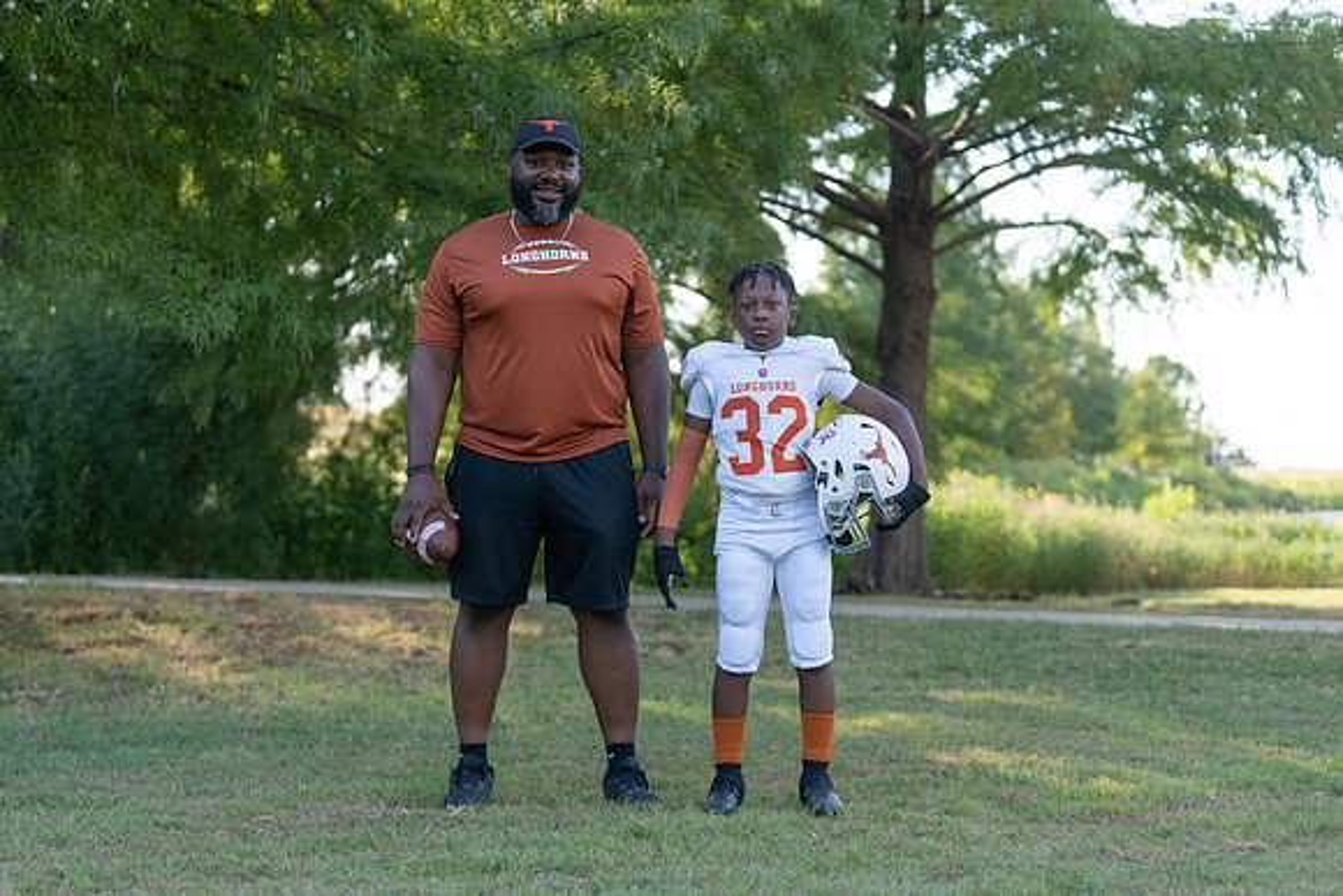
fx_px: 2612
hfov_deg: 28.8
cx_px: 672
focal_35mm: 70
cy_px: 448
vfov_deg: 19.5
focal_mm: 70
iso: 125
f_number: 2.8
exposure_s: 1/400
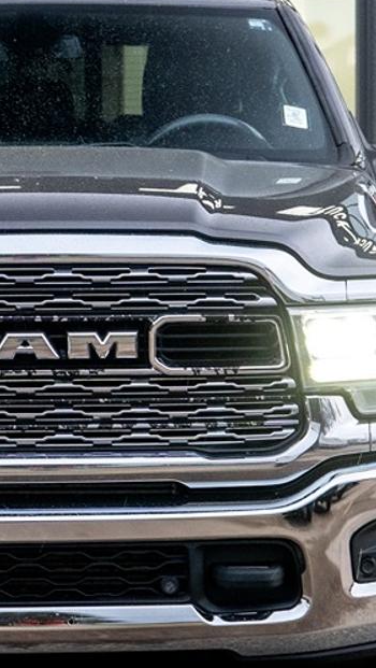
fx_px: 3009
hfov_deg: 7.1
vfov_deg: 12.6
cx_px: 24
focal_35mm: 170
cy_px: 167
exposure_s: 1/100
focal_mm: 50
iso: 1600
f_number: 4
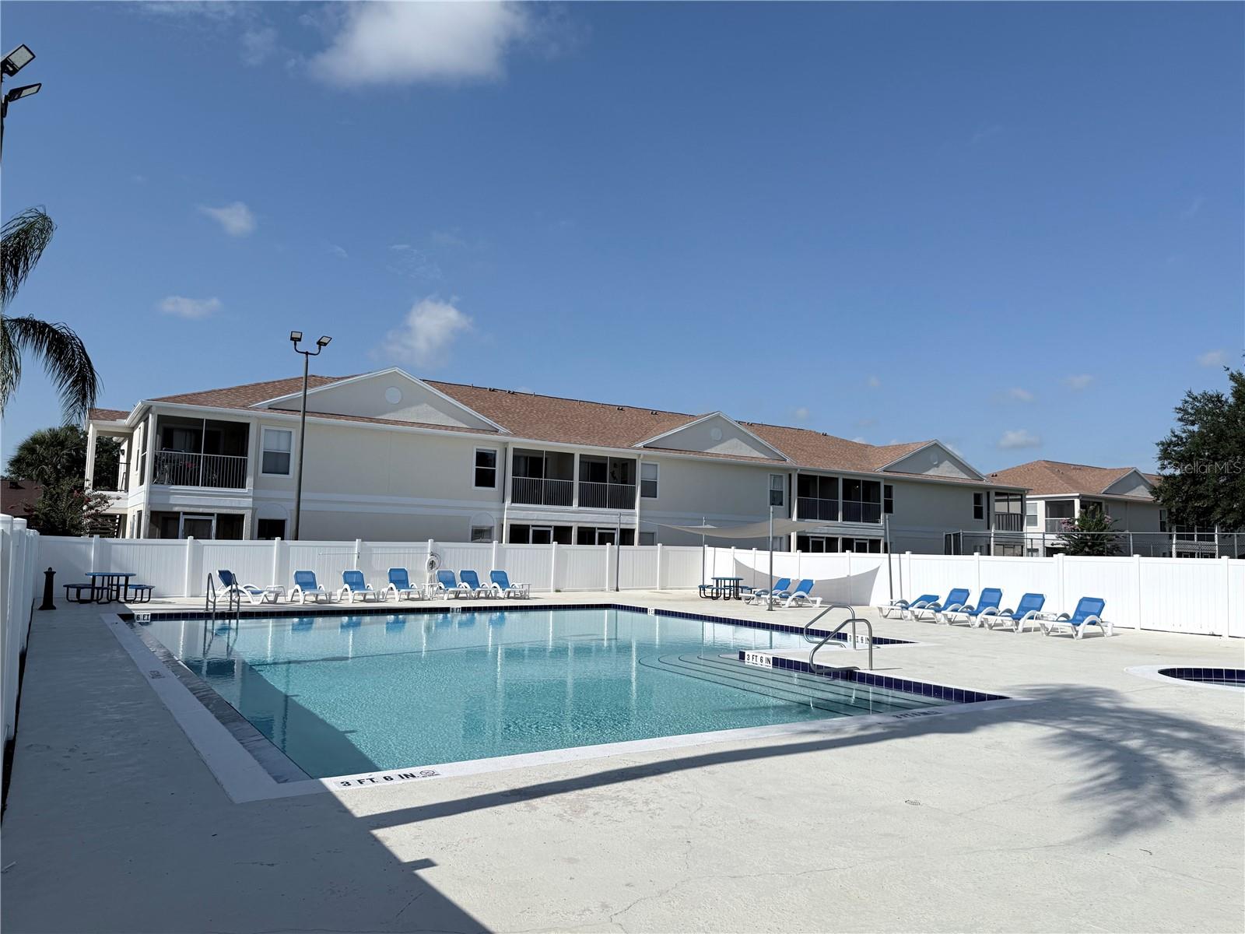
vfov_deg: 56.8
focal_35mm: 24
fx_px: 863
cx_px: 622
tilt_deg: +5.8
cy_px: 467
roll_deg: -1.4
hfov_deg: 71.6
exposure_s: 1/10309
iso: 80
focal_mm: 6.76
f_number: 1.78
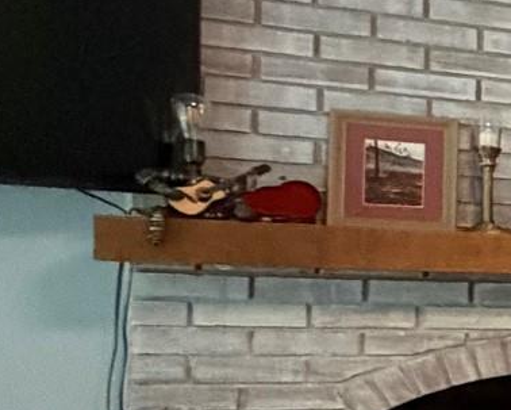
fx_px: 1120
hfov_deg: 13.4
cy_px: 317
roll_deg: -1.1
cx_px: 1355
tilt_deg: -1.2
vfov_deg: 20.5
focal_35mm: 74
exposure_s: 1/60
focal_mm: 2.22
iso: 500
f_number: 2.2
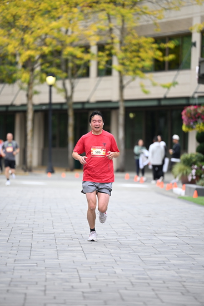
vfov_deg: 10.3
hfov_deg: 6.9
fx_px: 1699
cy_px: 153
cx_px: 102
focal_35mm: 200
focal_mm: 200
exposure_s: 1/2000
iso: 640
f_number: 2.8
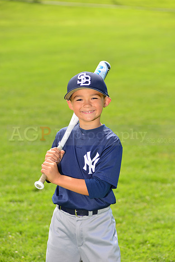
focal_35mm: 125
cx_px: 88
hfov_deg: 11.0
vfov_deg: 16.4
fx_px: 911
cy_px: 131
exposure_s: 1/250
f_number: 5
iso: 100
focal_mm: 125
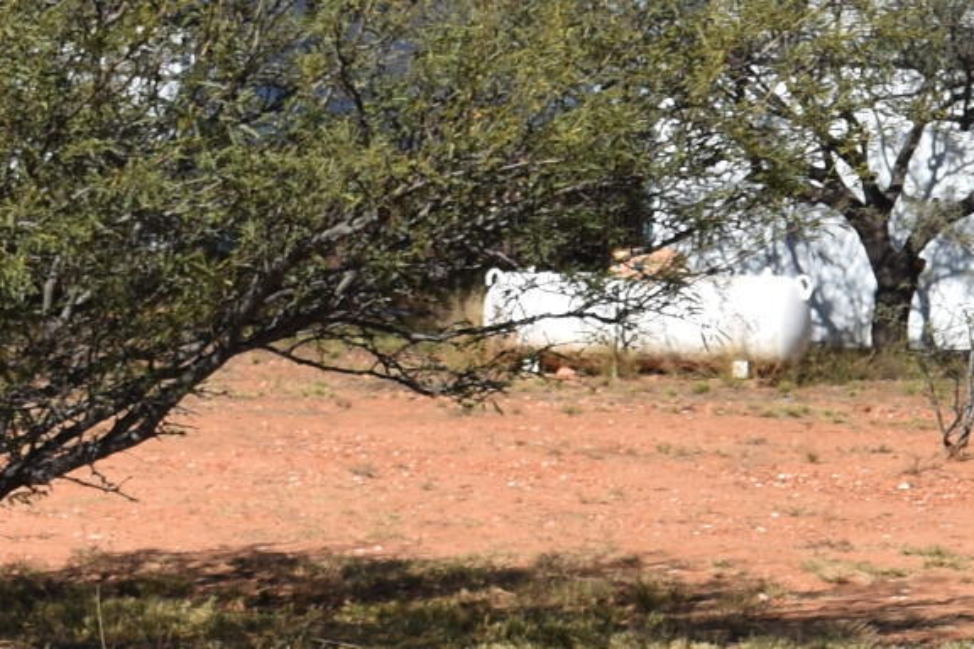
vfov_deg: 7.6
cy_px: 176
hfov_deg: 10.3
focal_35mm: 180
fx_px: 4859
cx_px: 2090
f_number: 8
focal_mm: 23
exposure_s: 1/500
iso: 100
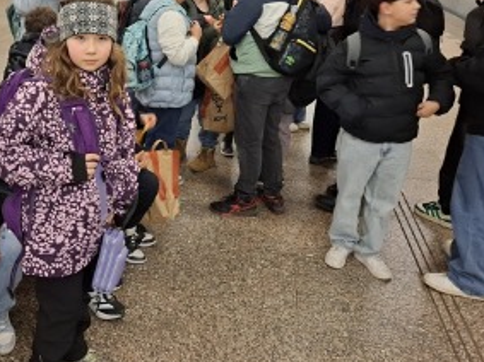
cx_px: 133
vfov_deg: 35.9
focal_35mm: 39
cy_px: 89
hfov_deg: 46.5
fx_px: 545
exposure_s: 1/33
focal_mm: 5.54
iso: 320
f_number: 1.8
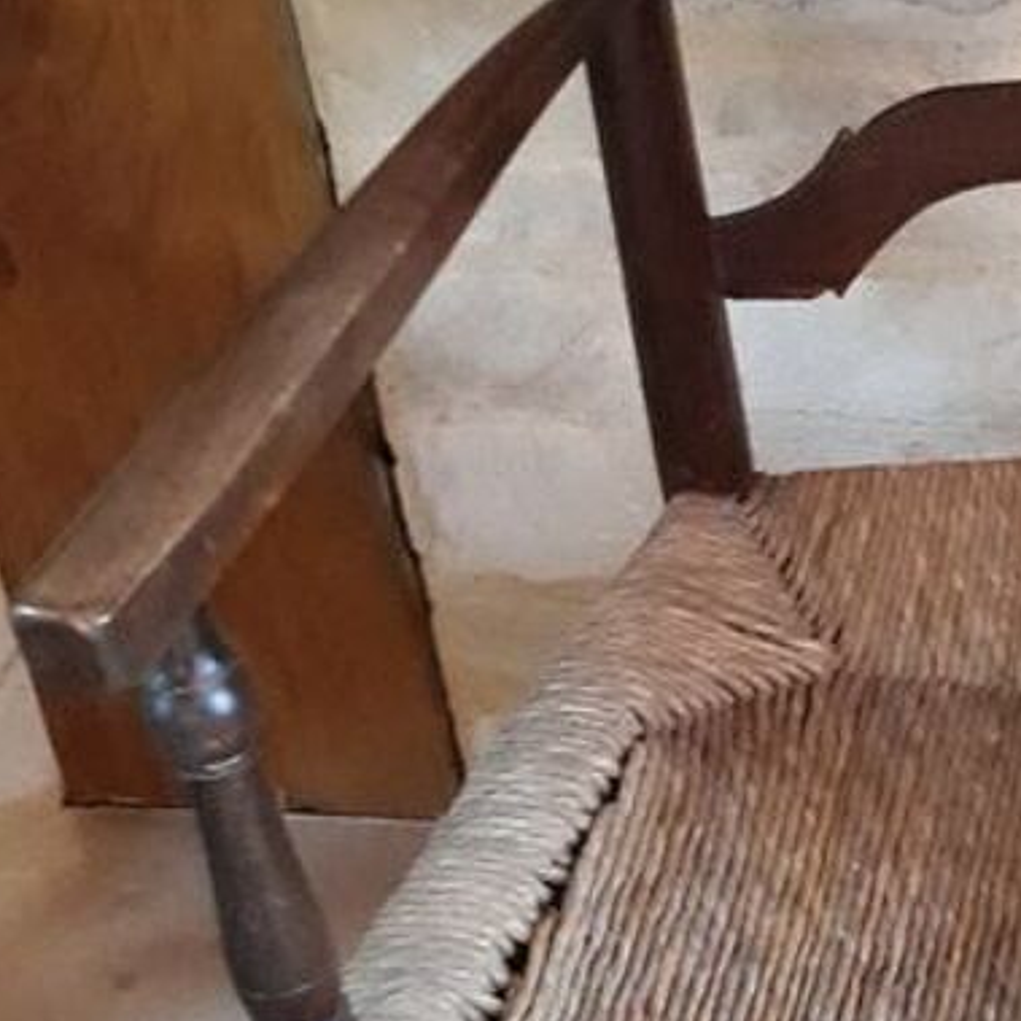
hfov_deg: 19.2
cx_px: 1304
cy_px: 543
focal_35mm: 84
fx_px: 2803
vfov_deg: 20.6
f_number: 1.7
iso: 640
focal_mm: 3.71
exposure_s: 1/25
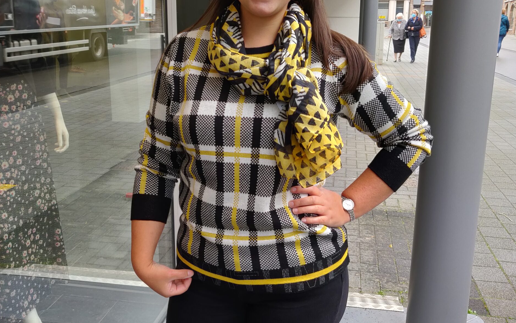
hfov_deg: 54.0
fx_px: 506
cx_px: 255
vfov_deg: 35.3
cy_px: 141
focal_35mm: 36
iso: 200
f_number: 1.7
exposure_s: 1/50
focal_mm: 4.25
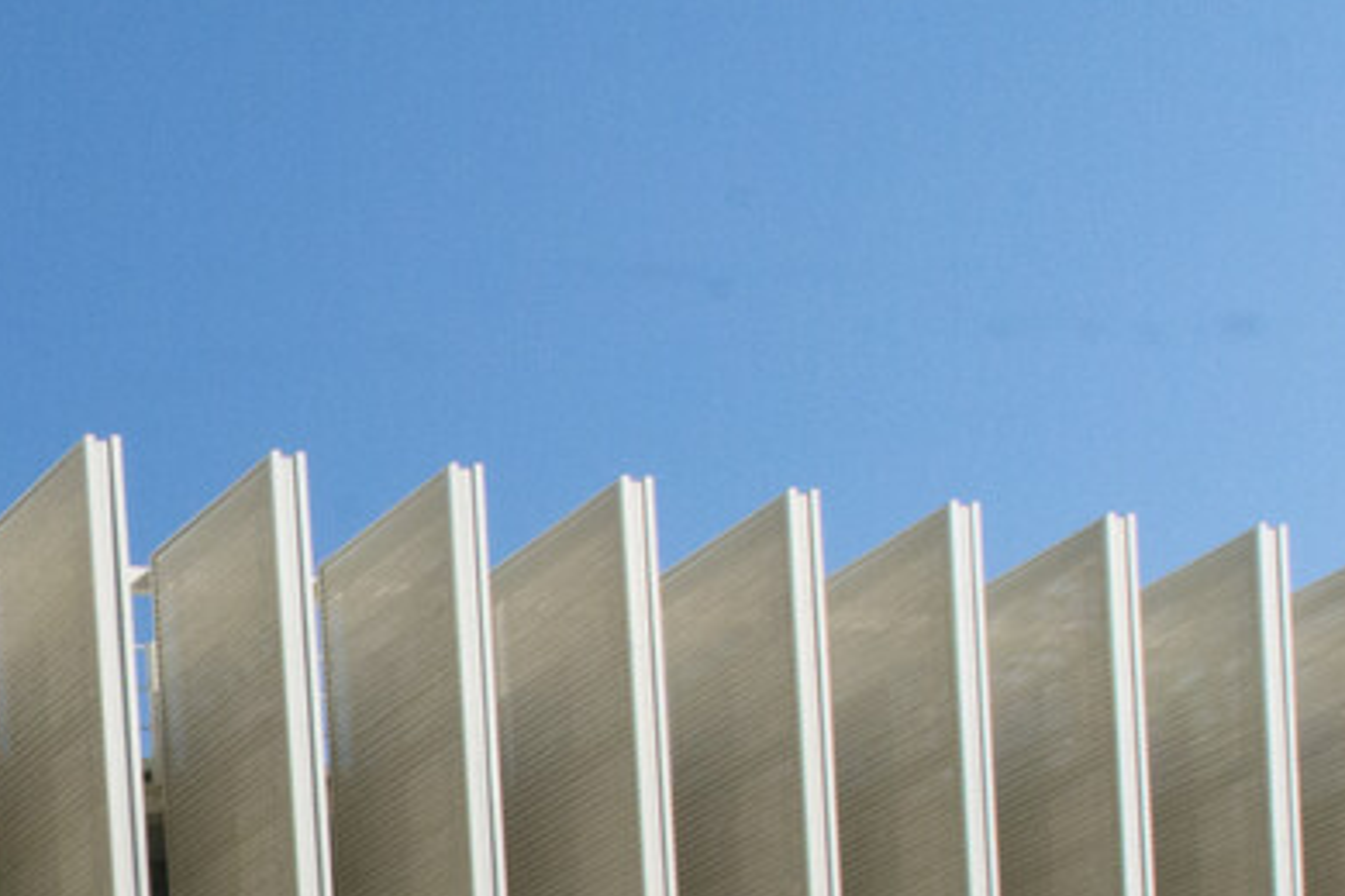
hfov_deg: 19.9
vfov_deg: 12.7
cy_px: 2287
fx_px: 2877
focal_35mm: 77
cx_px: -1014
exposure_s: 1/640
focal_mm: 15
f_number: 16
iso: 800
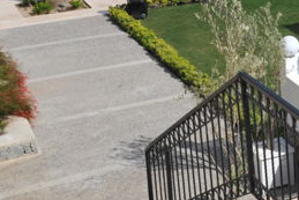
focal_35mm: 95
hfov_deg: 19.5
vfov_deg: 14.2
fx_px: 789
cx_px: 409
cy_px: 5
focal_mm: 24
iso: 250
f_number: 6.3
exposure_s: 1/1250
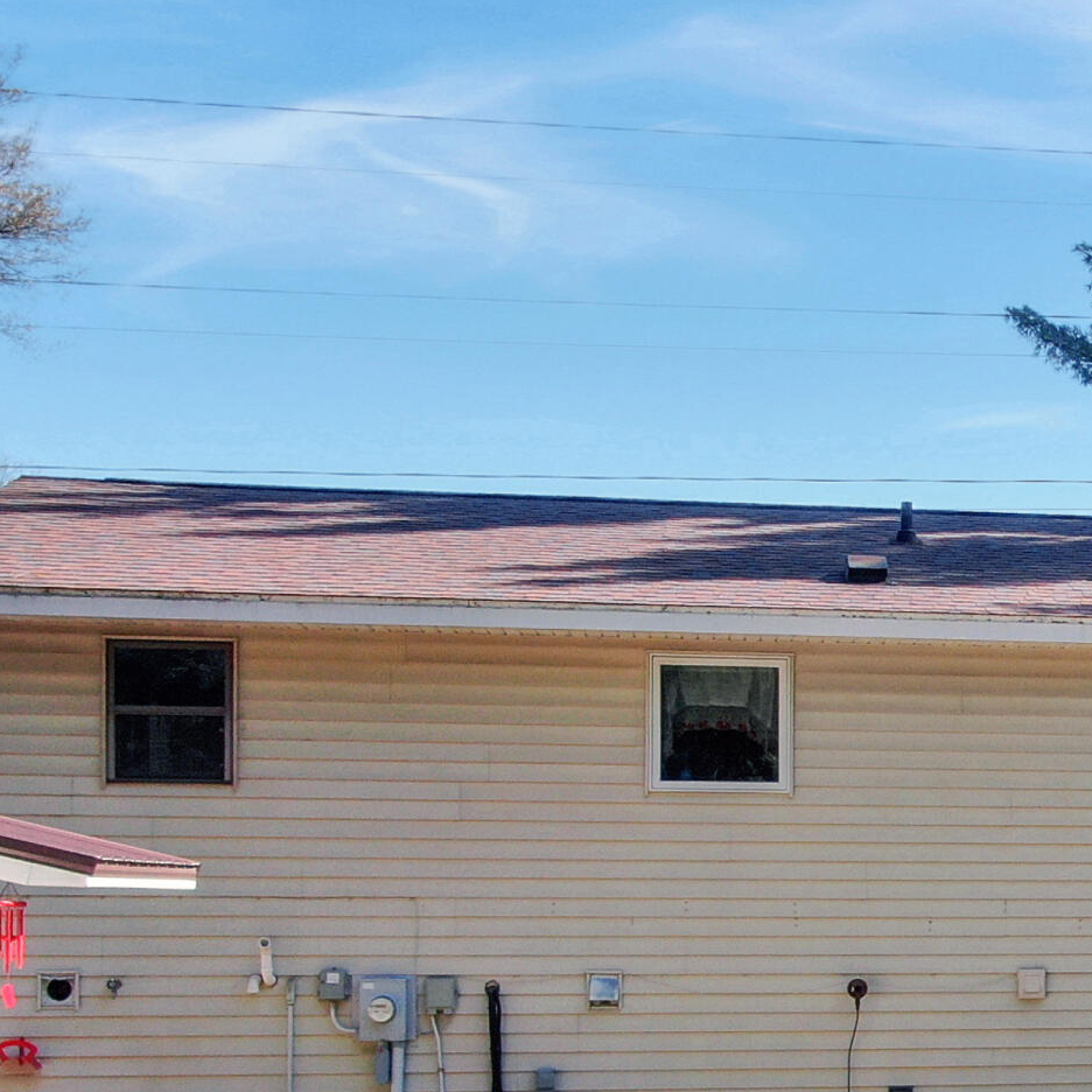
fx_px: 2427
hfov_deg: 23.1
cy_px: 800
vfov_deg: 25.1
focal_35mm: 68
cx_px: 1329
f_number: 2.8
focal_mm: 4.39
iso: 100
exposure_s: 1/500
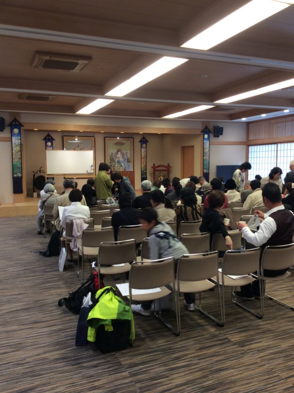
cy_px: 196
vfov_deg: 56.9
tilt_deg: -6.9
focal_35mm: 32
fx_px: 363
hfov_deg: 44.1
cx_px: 147
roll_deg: +1.7
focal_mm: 3.3
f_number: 2.4
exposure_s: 1/24
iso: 50
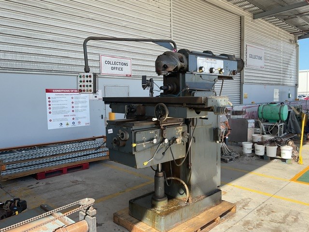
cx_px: 154
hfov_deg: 61.7
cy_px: 116
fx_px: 259
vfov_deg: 48.2
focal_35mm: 29
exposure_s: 1/524
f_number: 1.8
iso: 16
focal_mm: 3
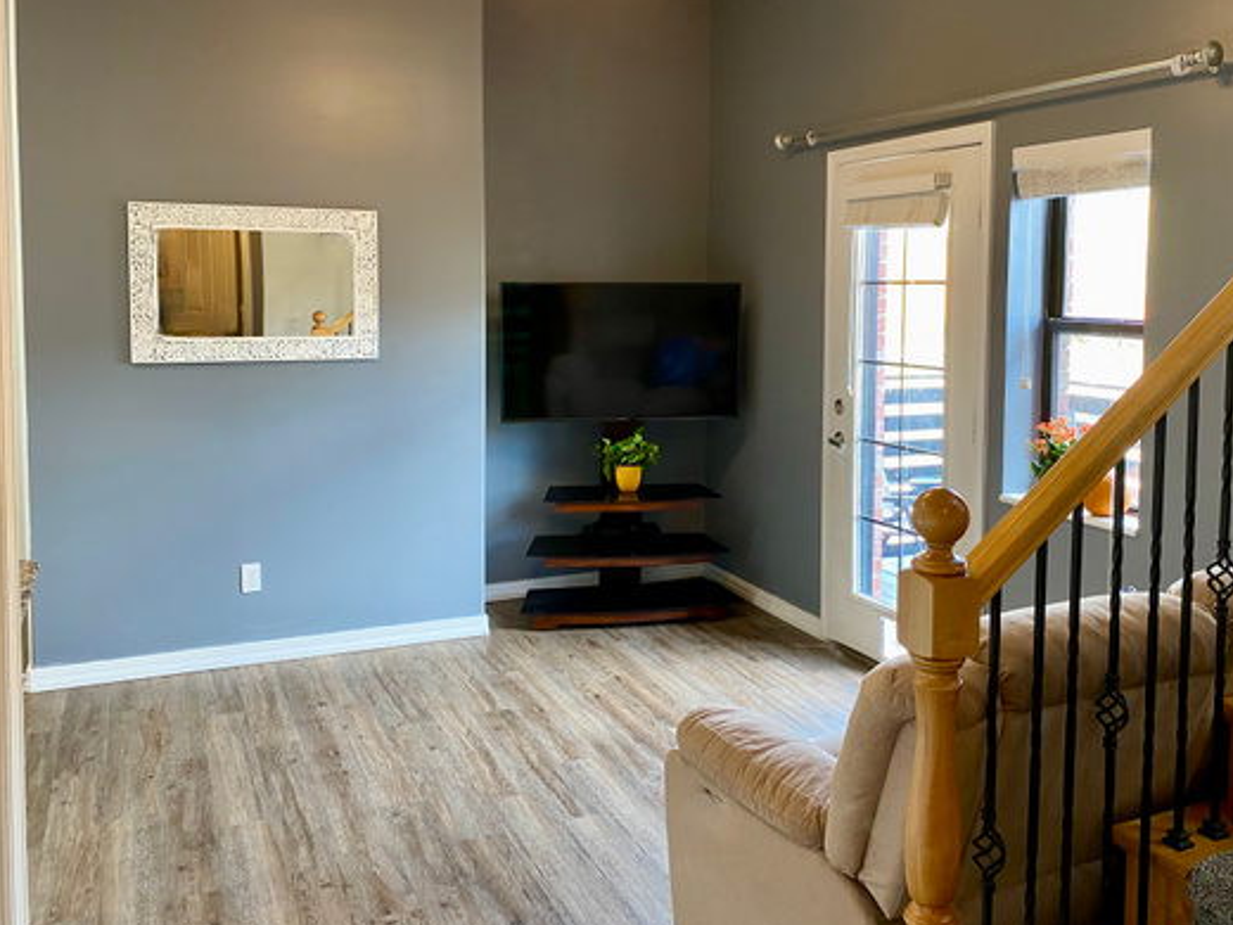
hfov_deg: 56.7
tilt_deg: -3.5
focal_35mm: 32
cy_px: 370
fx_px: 1140
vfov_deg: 43.9
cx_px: 688
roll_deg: -0.4
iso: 200
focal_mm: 4.25
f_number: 1.8
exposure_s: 1/60
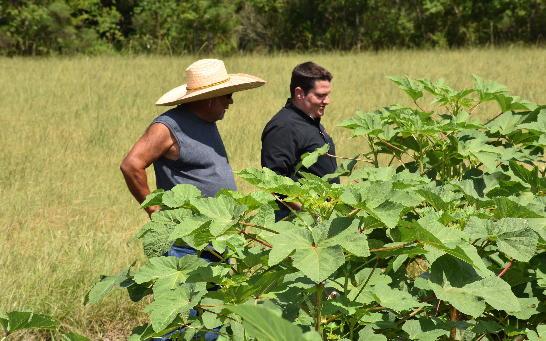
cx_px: 273
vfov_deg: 7.6
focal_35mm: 172
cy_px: 166
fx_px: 2559
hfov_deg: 12.2
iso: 200
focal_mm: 112
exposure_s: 1/250
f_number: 14
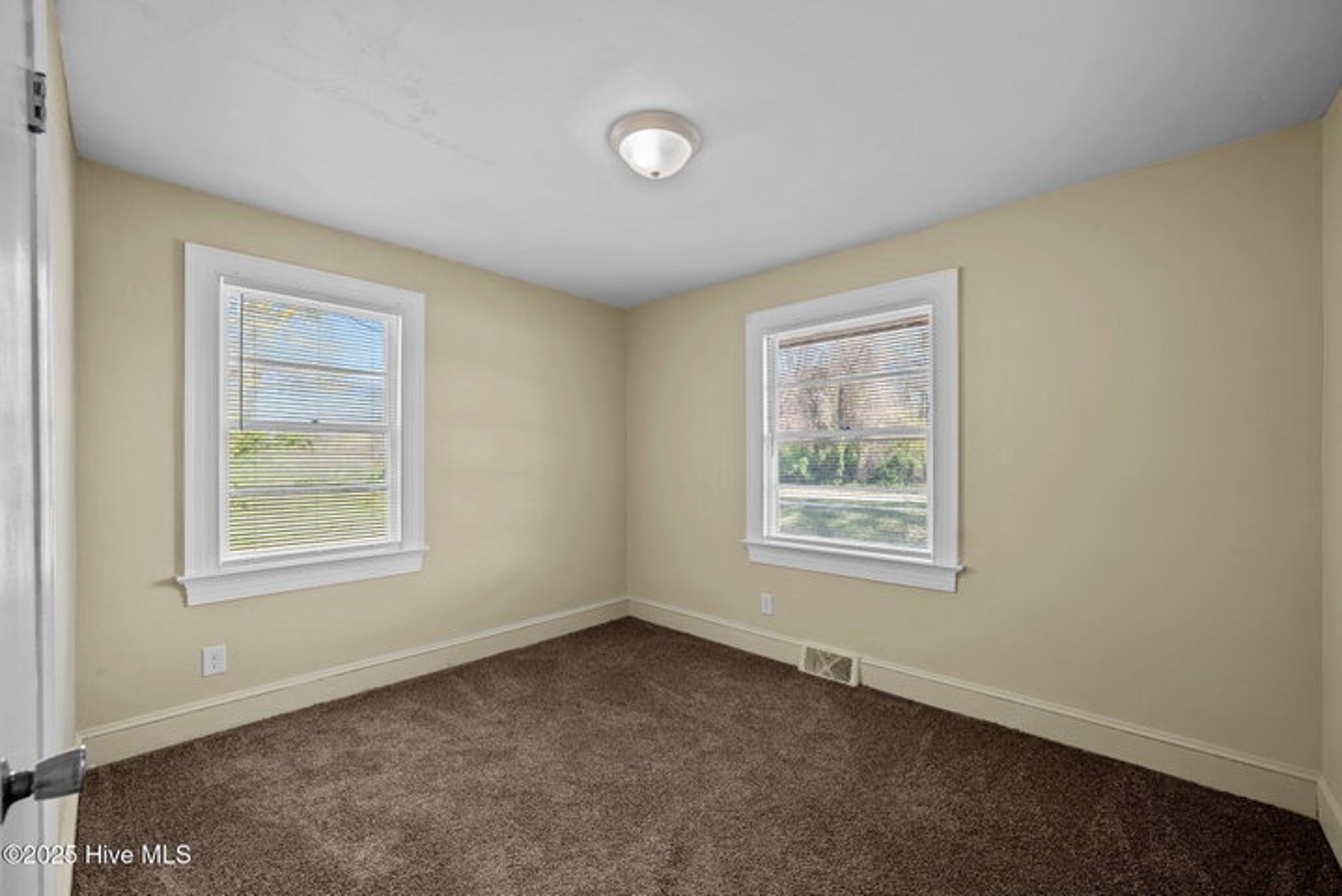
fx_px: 522
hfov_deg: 104.2
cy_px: 448
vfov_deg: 81.3
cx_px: 671
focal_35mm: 14
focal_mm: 14
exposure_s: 1/1.67
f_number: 8
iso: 100
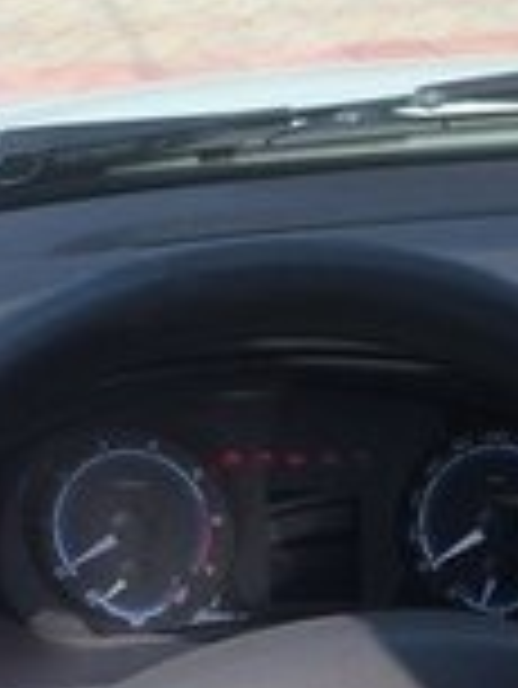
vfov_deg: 19.5
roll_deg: -1.2
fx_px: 1873
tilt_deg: -38.8
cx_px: 423
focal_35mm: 94
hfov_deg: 15.6
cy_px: 859
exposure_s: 1/595
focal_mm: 4.15
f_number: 2.2
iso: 32
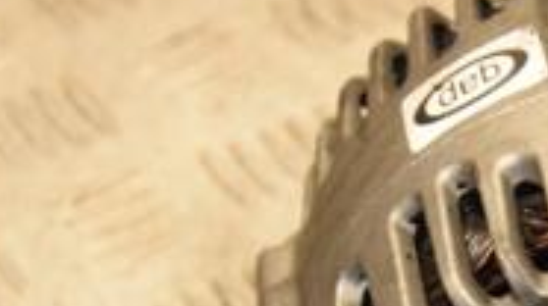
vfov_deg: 4.6
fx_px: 3831
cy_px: 447
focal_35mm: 264
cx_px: 654
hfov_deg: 8.1
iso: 800
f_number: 5
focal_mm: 52
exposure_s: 1/160
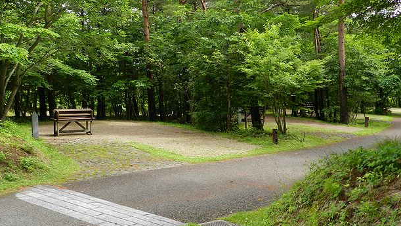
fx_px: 447
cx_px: 199
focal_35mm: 42
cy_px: 107
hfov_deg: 48.3
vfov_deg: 28.4
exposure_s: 1/320
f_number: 4
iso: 400
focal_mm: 6.7
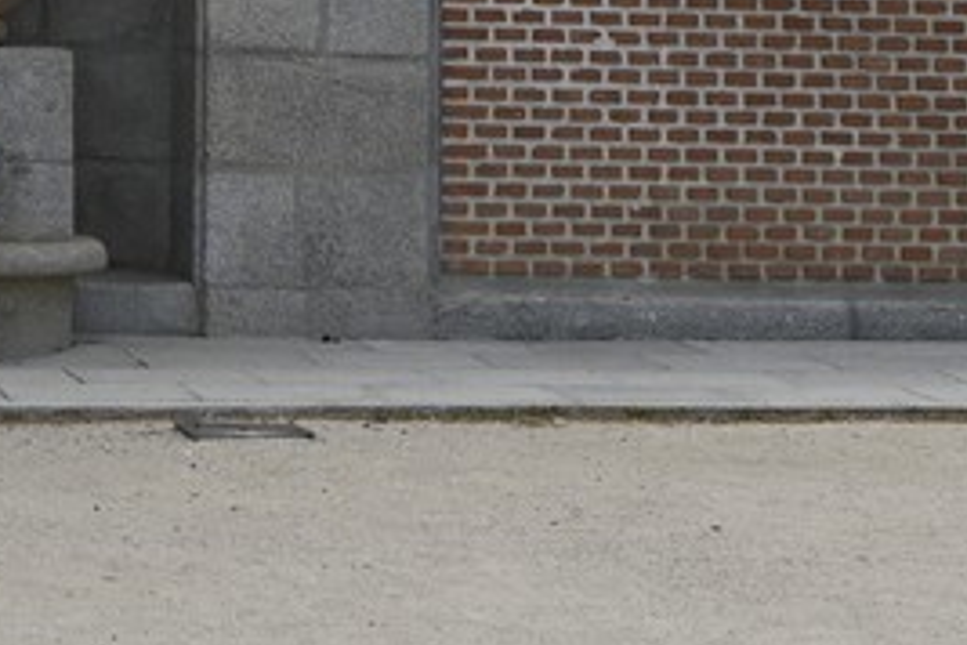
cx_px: -170
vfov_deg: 9.5
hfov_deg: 14.4
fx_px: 3707
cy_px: -480
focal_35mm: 138
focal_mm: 24
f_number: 6.3
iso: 100
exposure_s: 1/320
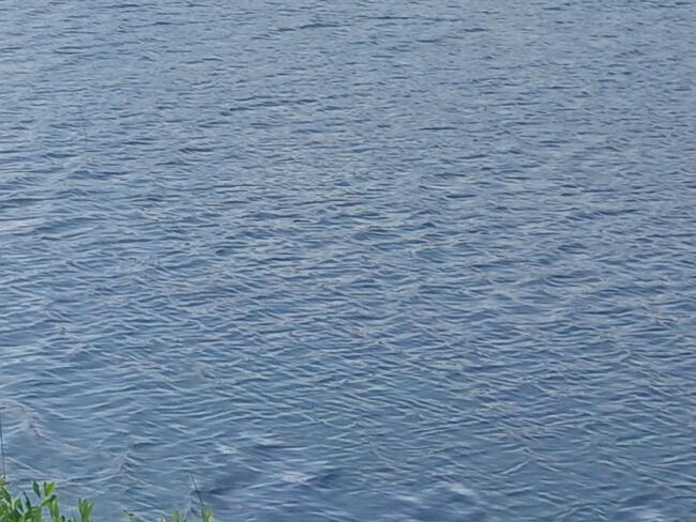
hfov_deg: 14.9
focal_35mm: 120
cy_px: -1
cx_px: -424
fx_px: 2414
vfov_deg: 12.2
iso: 20
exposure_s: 1/976
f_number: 1.8
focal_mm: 3.98
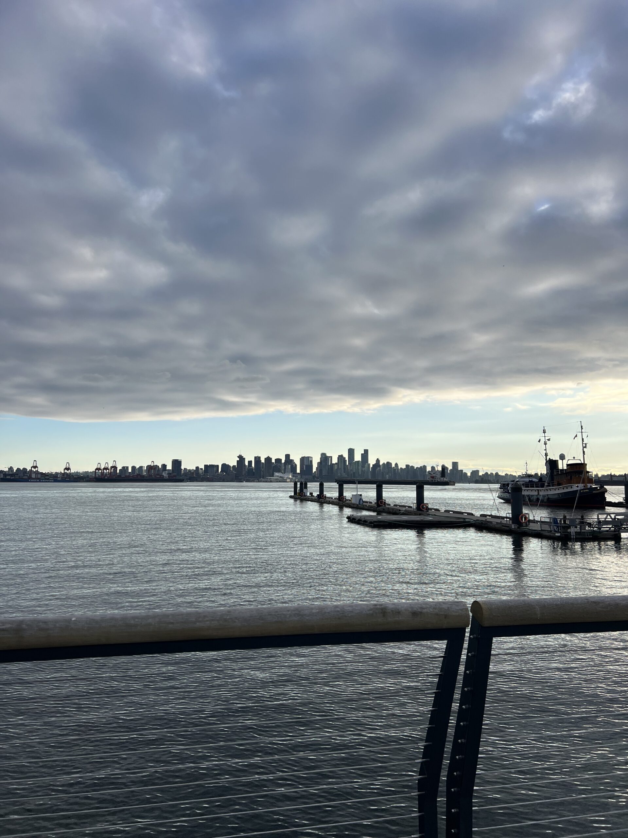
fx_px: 629
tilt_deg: +5.5
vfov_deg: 67.3
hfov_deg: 53.1
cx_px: 314
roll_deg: -0.4
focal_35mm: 26
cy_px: 419
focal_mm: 5.7
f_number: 1.5
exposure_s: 1/3831
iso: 50
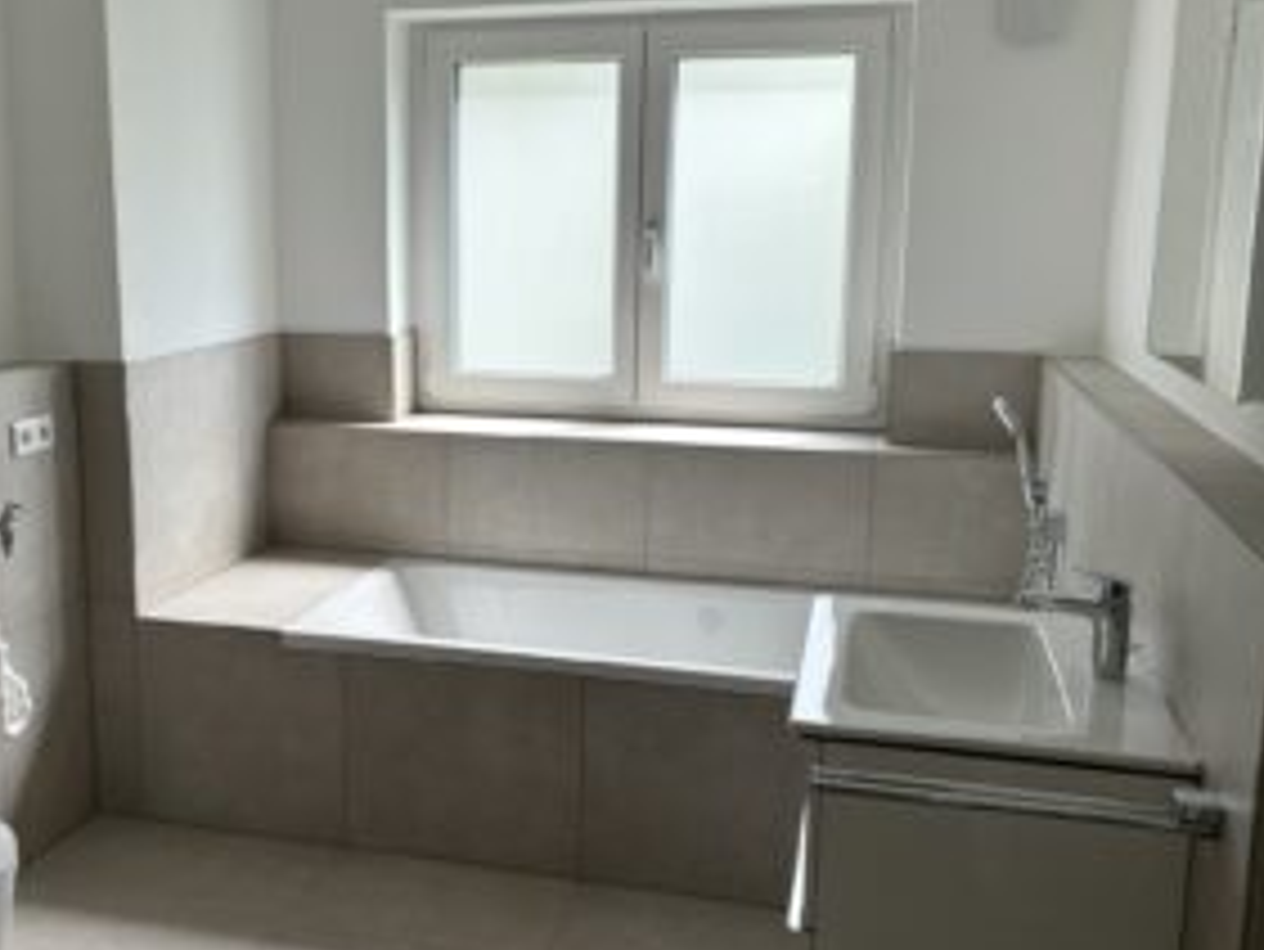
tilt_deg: -10.2
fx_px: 1352
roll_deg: +0.4
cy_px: 455
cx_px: 481
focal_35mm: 37
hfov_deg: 49.7
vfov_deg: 38.7
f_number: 1.6
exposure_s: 1/412
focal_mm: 5.96
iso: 50
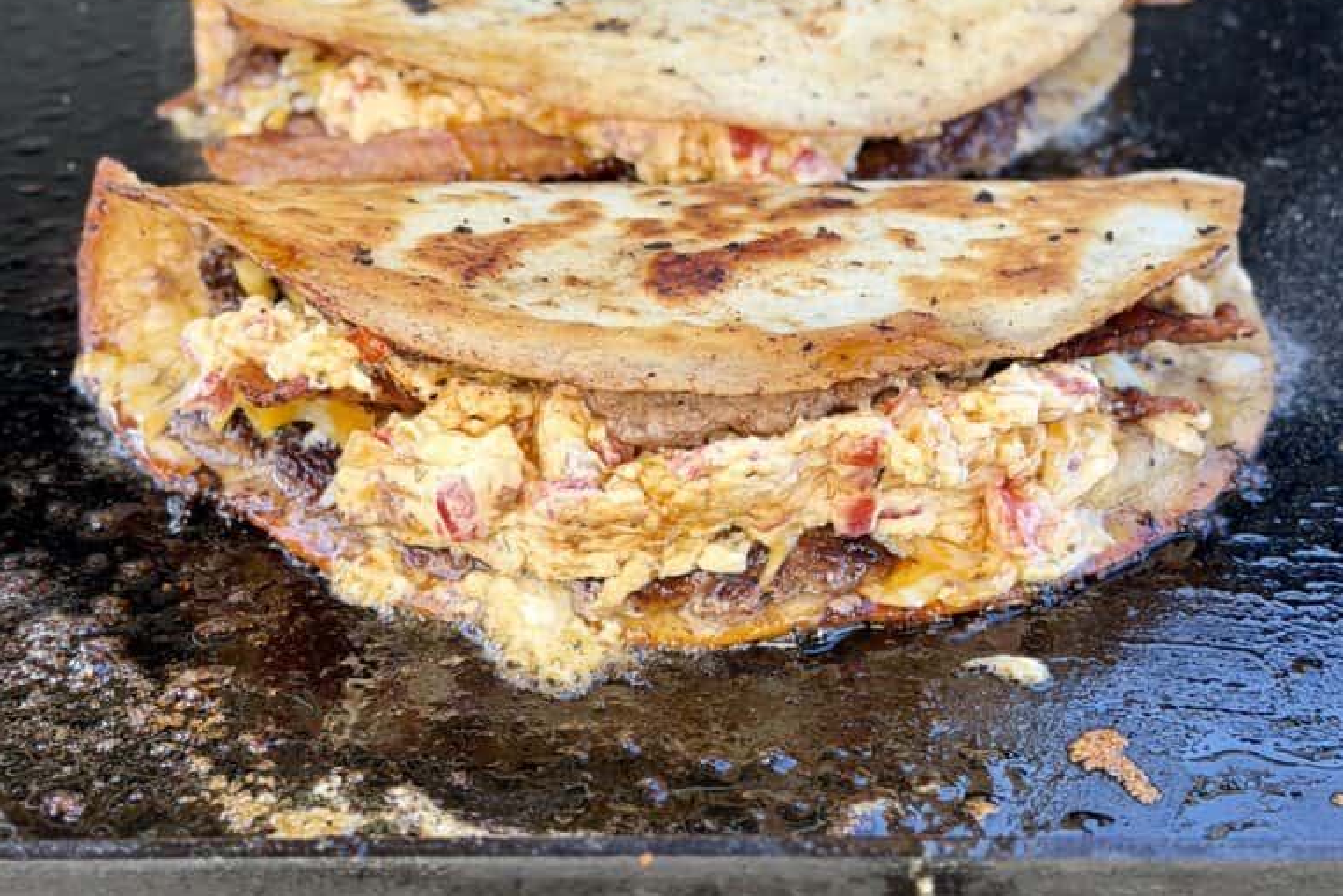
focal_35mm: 67
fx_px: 2500
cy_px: 312
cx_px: 672
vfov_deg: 20.3
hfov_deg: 30.1
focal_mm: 6.76
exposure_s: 1/251
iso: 64
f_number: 1.78
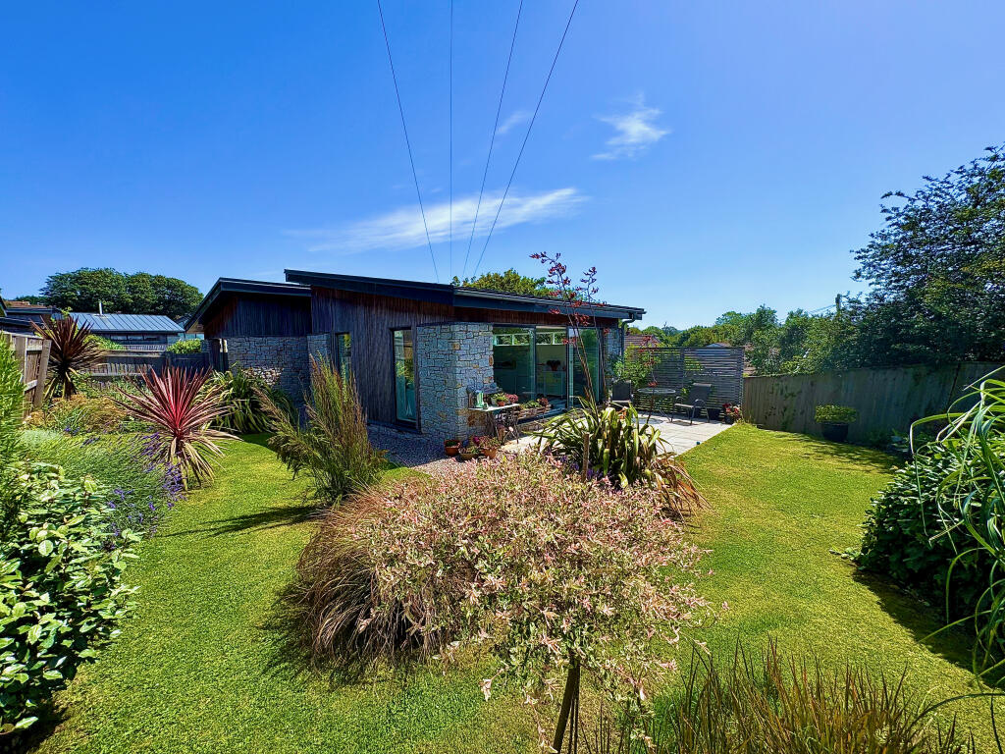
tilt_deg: -4.2
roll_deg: +1.8
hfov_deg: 102.1
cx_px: 502
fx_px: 406
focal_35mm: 14
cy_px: 377
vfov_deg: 85.7
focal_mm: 2.22
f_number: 2.2
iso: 50
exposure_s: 1/1748
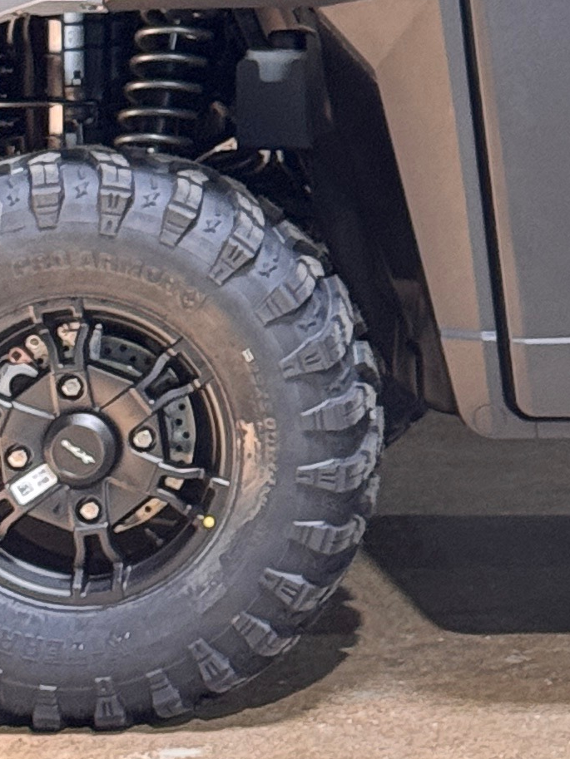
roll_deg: +0.6
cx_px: 959
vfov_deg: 9.1
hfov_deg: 6.9
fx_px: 4653
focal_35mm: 212
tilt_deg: -3.7
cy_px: -293
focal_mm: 6.76
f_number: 1.78
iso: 250
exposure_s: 1/60
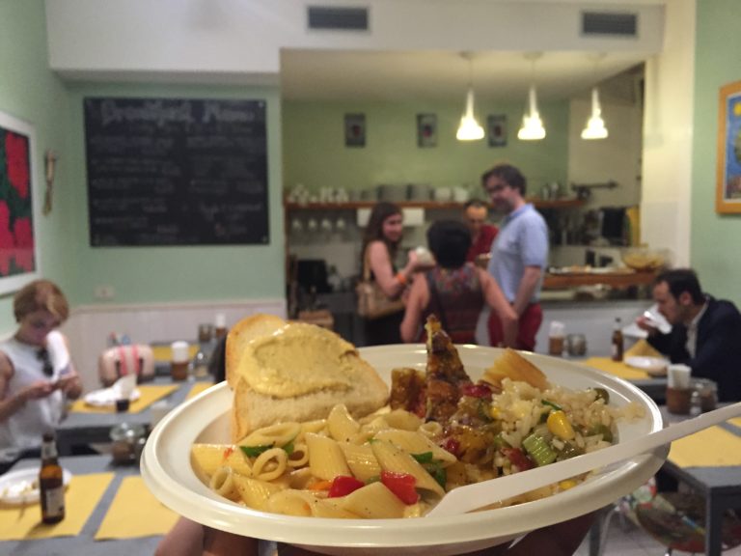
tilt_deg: -5.8
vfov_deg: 48.2
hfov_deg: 61.7
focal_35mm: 29
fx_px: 621
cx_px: 370
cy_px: 278
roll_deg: -0.3
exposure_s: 1/25
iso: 250
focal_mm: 4.15
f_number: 2.2
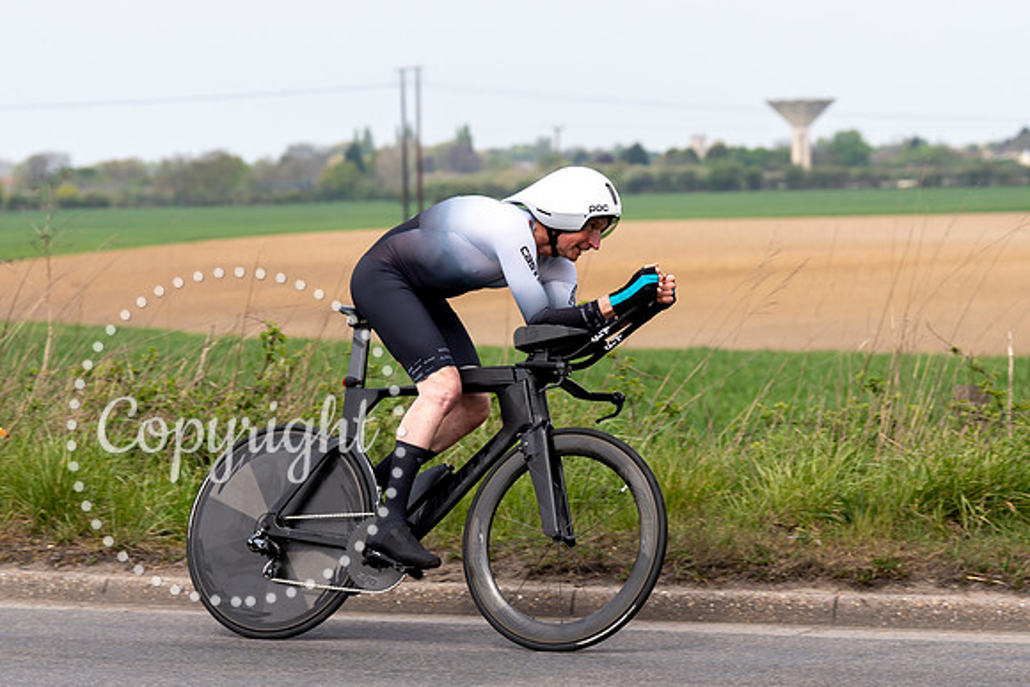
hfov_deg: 15.0
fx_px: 3912
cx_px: 515
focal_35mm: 137
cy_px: 193
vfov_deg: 10.0
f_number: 4
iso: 125
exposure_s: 1/1000
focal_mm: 95
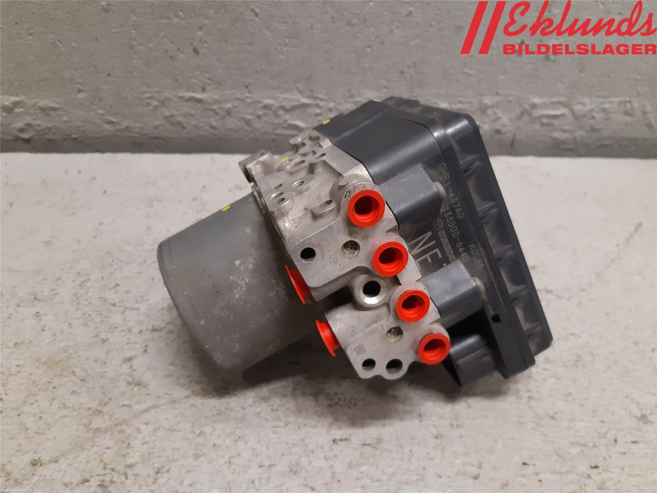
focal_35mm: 26
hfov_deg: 67.3
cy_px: 246
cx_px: 328
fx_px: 493
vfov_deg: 53.1
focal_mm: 3.93
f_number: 1.7
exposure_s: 1/50
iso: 200
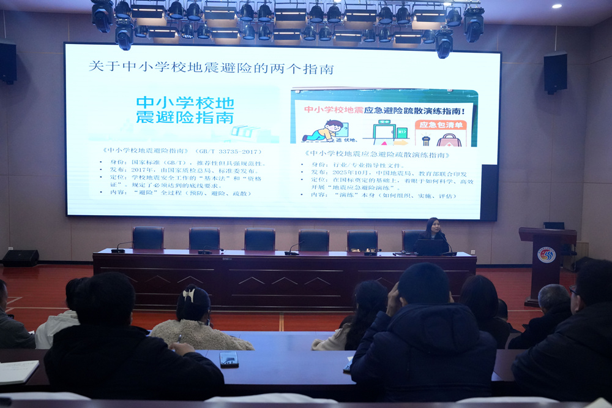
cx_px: 306
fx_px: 522
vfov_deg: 42.7
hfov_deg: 60.8
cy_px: 204
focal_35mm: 31
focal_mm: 30.7
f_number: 4.5
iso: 6400
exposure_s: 1/800
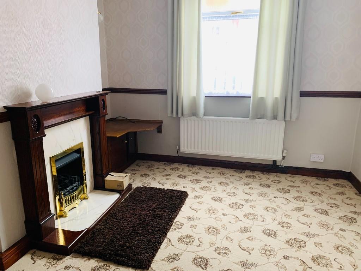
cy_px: 136
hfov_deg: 67.3
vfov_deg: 53.1
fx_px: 271
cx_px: 180
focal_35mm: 26
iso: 125
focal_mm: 4.25
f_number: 1.8
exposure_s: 1/60
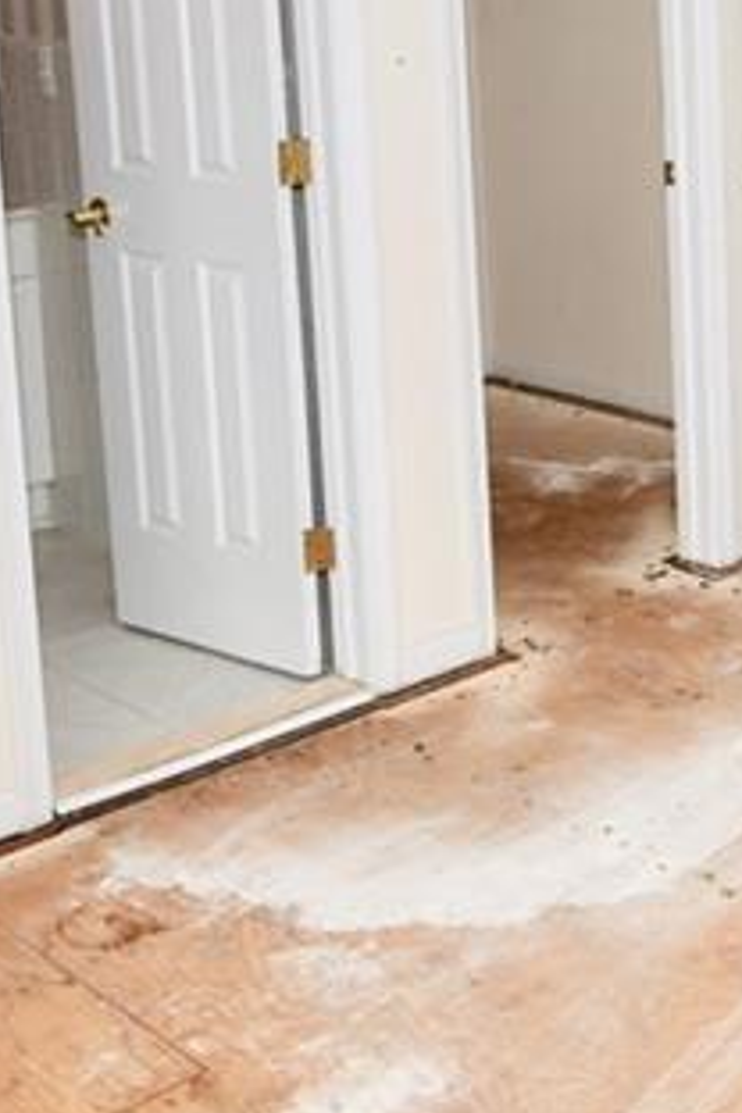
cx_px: 1042
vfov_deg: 32.7
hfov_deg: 20.4
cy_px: 178
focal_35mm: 59
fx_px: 1824
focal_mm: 12
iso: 500
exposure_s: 1/60
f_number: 7.1
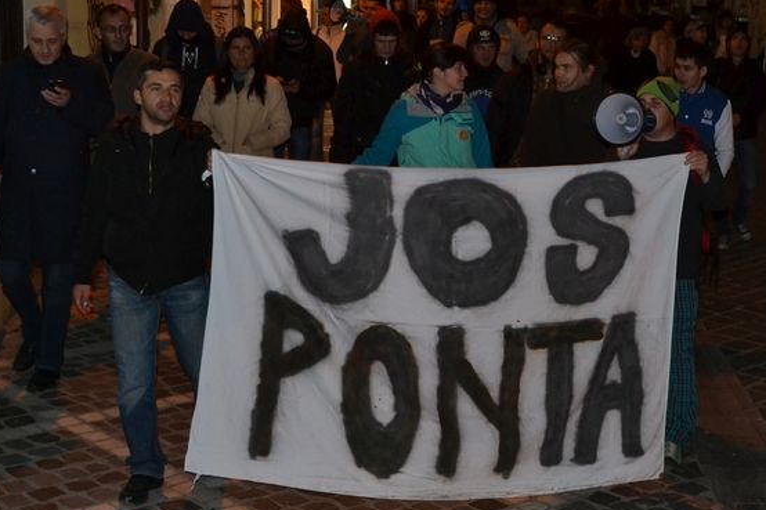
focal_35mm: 65
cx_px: 534
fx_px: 1383
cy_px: 245
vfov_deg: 20.9
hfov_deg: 30.6
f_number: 8
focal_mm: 30
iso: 1600
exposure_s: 1/60
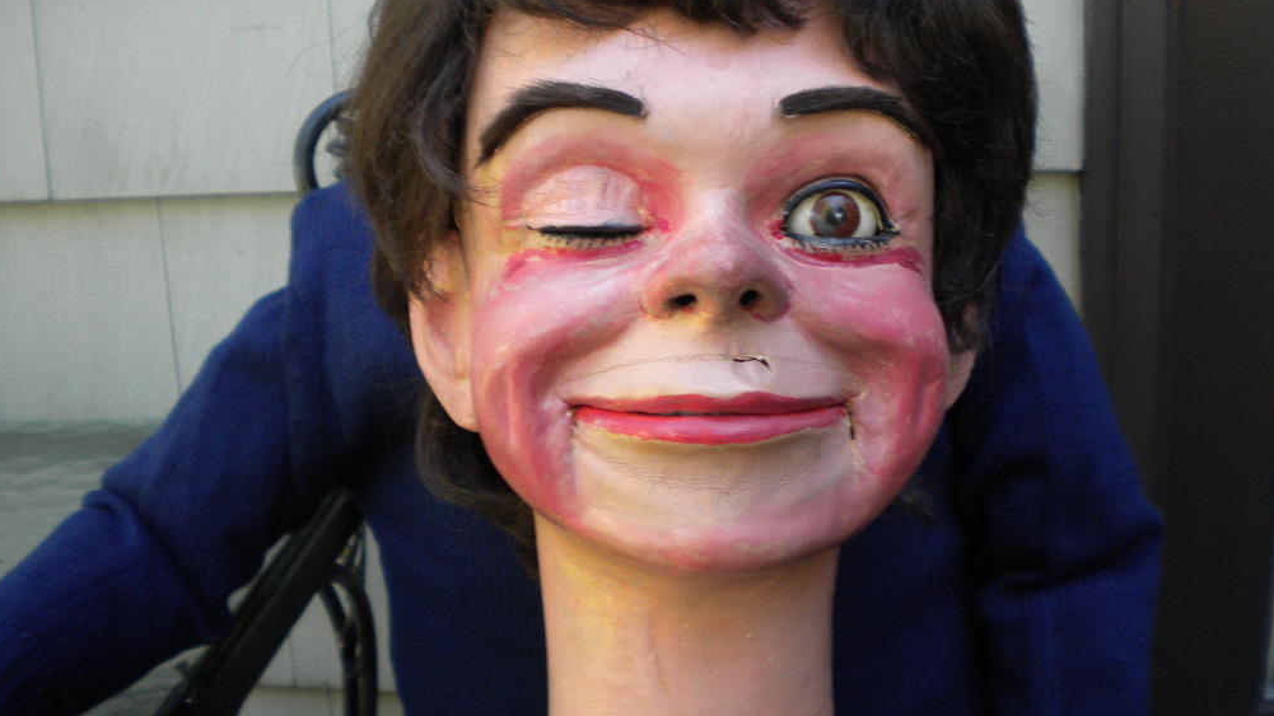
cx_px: 638
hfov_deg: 51.6
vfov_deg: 30.4
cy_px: 301
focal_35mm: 39
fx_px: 1317
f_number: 3.1
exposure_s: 1/51.2
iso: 134
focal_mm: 6.3
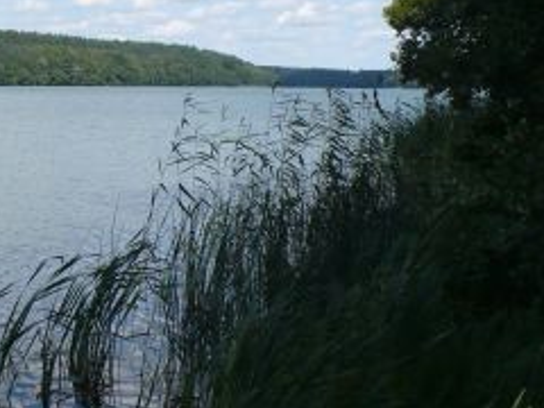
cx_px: 54
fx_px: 1163
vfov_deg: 19.7
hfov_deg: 25.5
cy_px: 93
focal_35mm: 74
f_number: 8
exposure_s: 1/200
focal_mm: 6.1
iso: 100
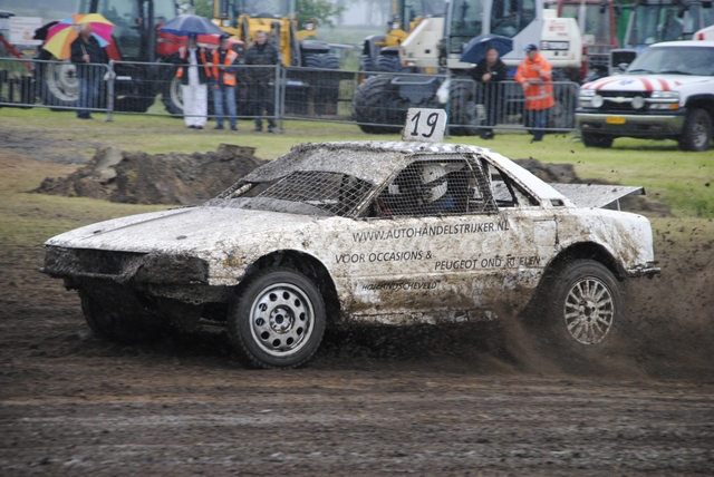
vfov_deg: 7.3
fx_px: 3722
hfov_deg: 11.0
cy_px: 238
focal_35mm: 188
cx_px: 357
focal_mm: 125
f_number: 5.6
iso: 640
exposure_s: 1/500
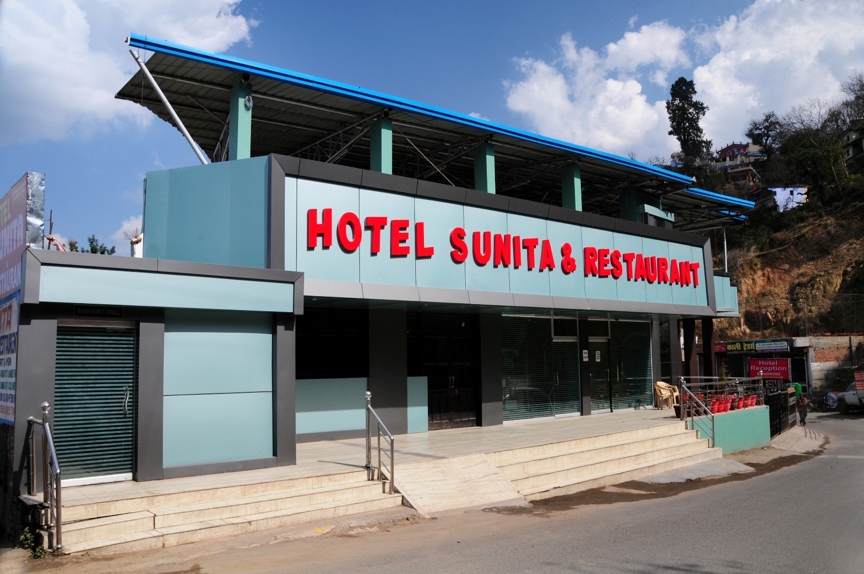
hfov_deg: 67.4
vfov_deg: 47.8
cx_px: 432
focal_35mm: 27
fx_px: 647
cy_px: 287
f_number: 13
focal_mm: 18
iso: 200
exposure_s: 1/60
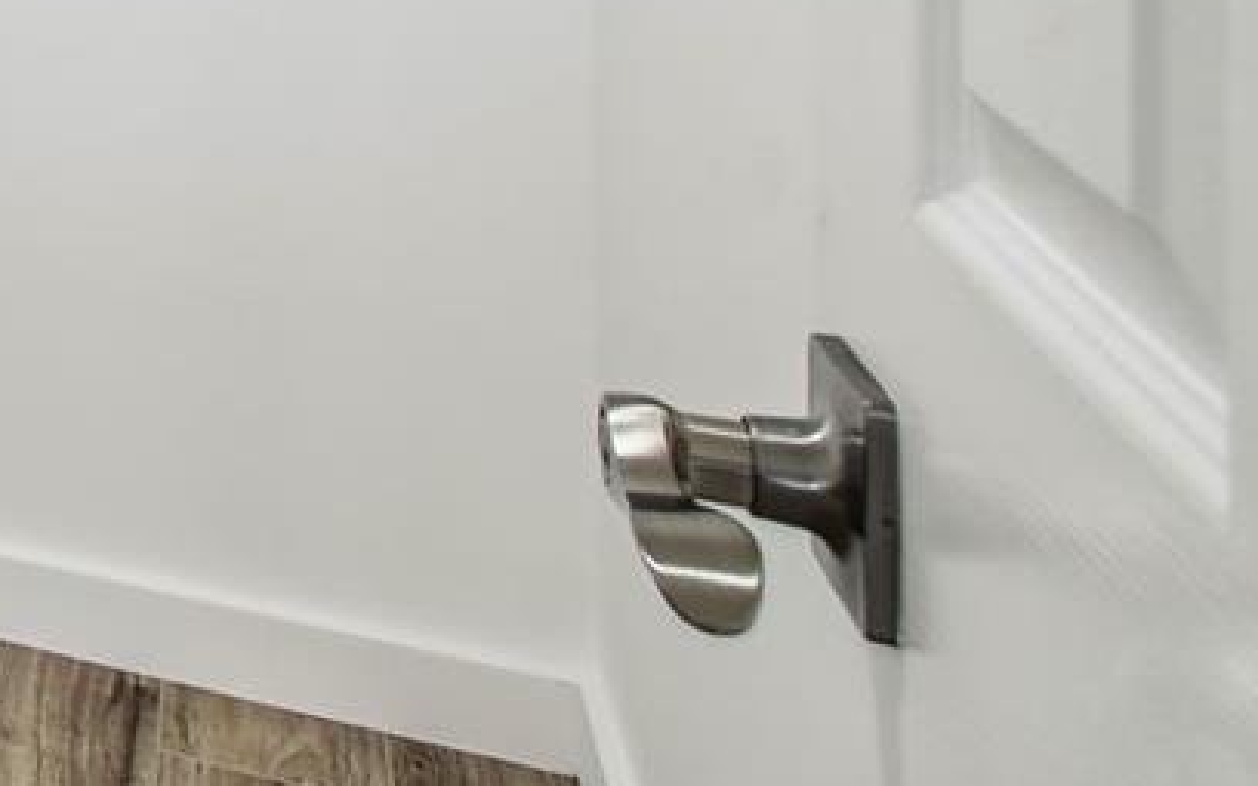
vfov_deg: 18.6
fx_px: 2057
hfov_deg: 22.2
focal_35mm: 60
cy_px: -469
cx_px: -950
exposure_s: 1/5
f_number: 7.1
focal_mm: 10
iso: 100
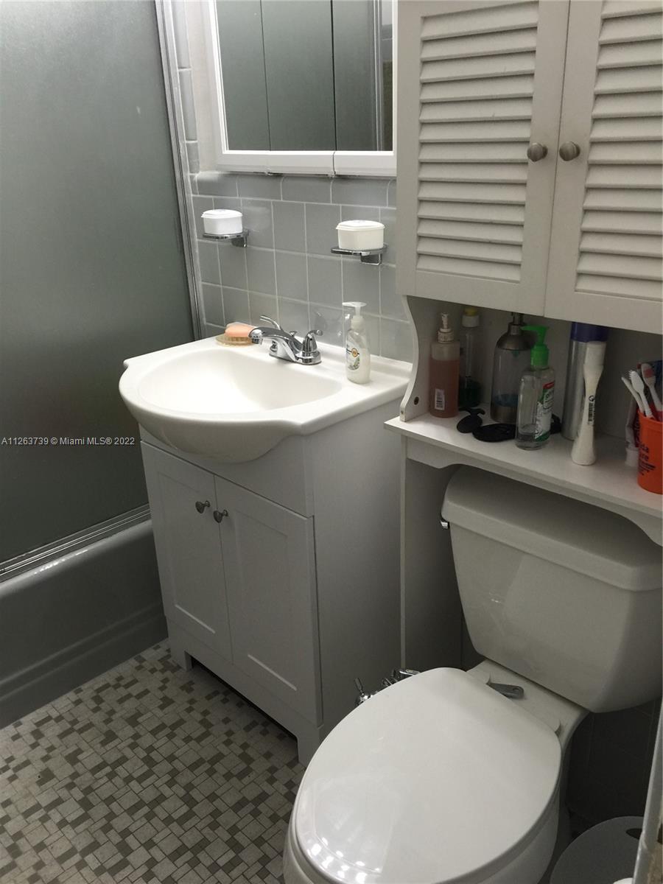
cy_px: 442
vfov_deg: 61.7
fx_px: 741
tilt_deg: -21.3
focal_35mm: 29
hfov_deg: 48.2
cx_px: 332
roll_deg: +2.7
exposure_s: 1/30
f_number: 2.2
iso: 50
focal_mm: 4.15
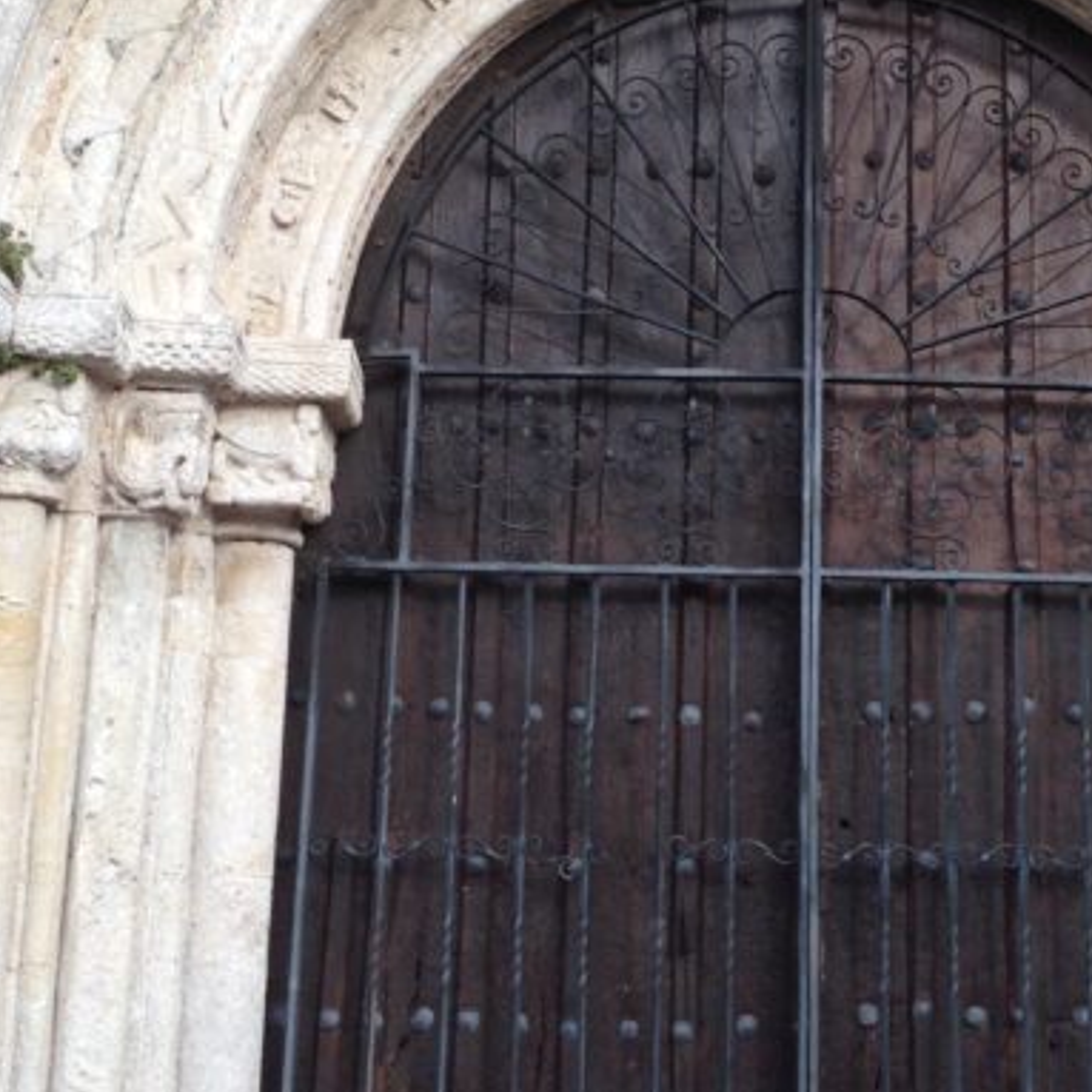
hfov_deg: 22.0
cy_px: 245
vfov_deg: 22.0
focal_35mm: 78
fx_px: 2784
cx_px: 798
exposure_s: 1/303
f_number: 2.4
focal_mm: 4.12
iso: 50
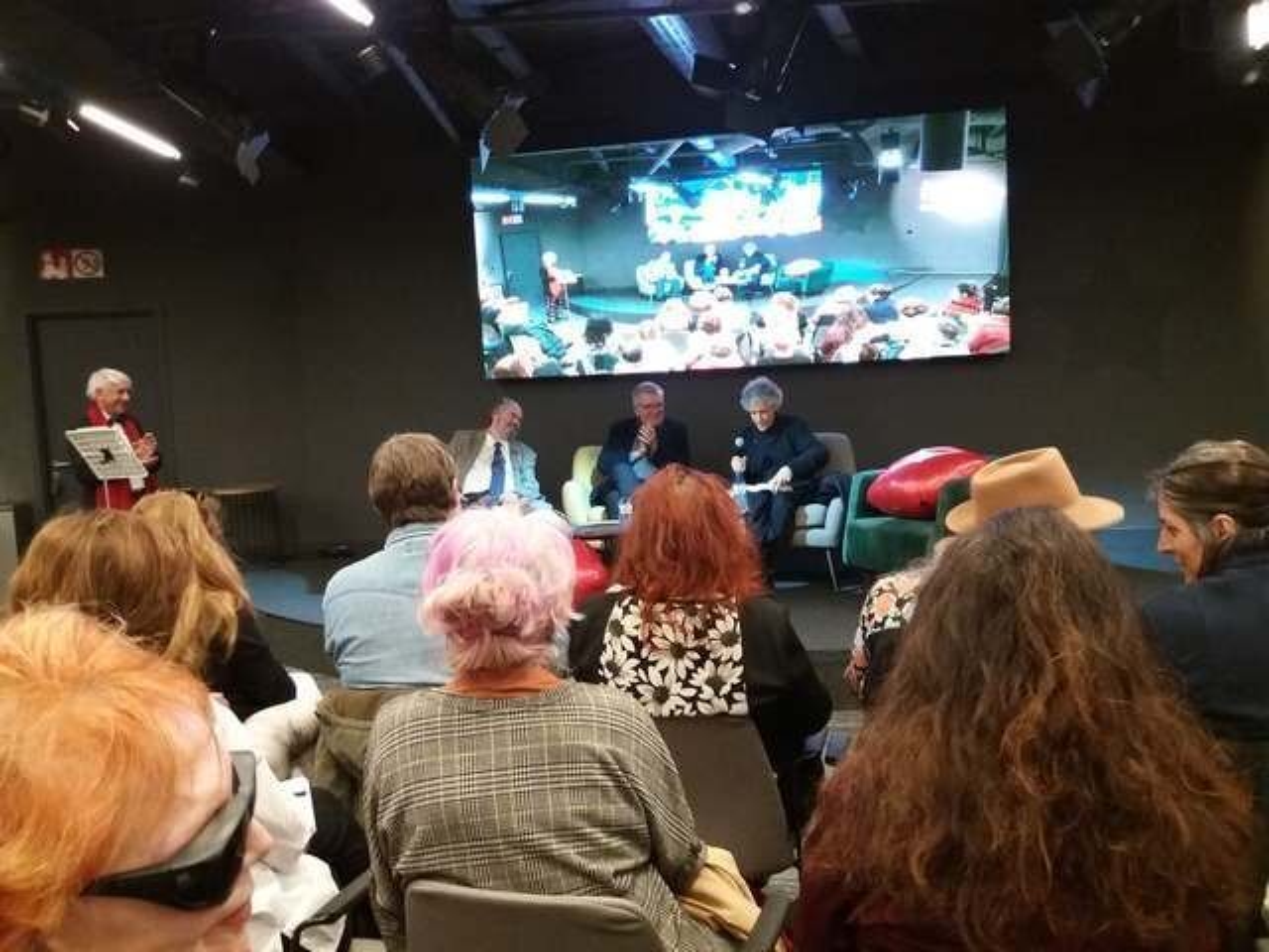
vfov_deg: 49.7
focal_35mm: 28
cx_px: 634
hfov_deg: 63.4
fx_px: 1026
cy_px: 476
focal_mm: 3.7
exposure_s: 1/17
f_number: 1.9
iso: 400
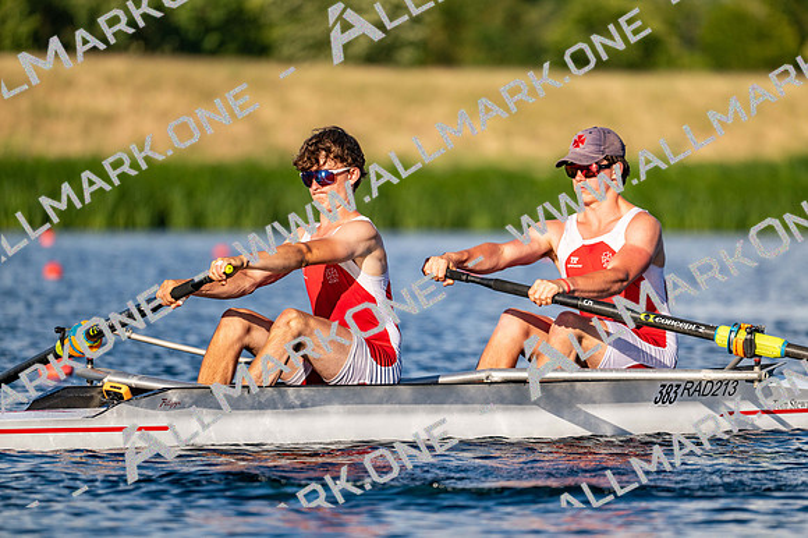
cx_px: 404
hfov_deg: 5.2
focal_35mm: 400
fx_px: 8974
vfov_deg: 3.4
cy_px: 269
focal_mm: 400
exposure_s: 1/2500
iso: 250
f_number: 4.5
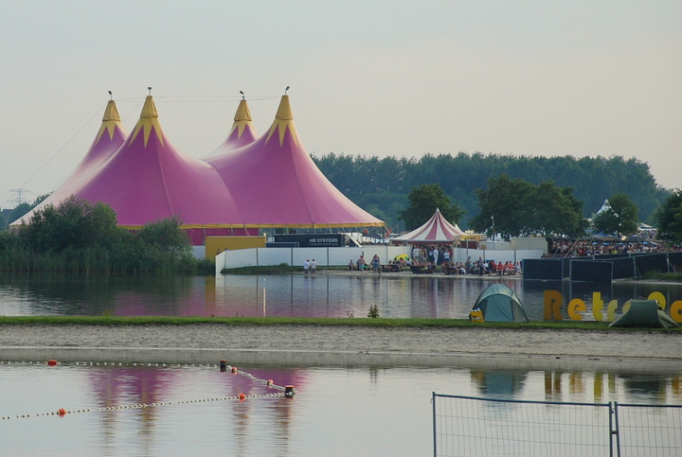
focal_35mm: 150
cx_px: 341
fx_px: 2847
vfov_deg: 9.2
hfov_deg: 13.7
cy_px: 228
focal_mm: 100
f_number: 5.6
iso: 320
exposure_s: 1/160
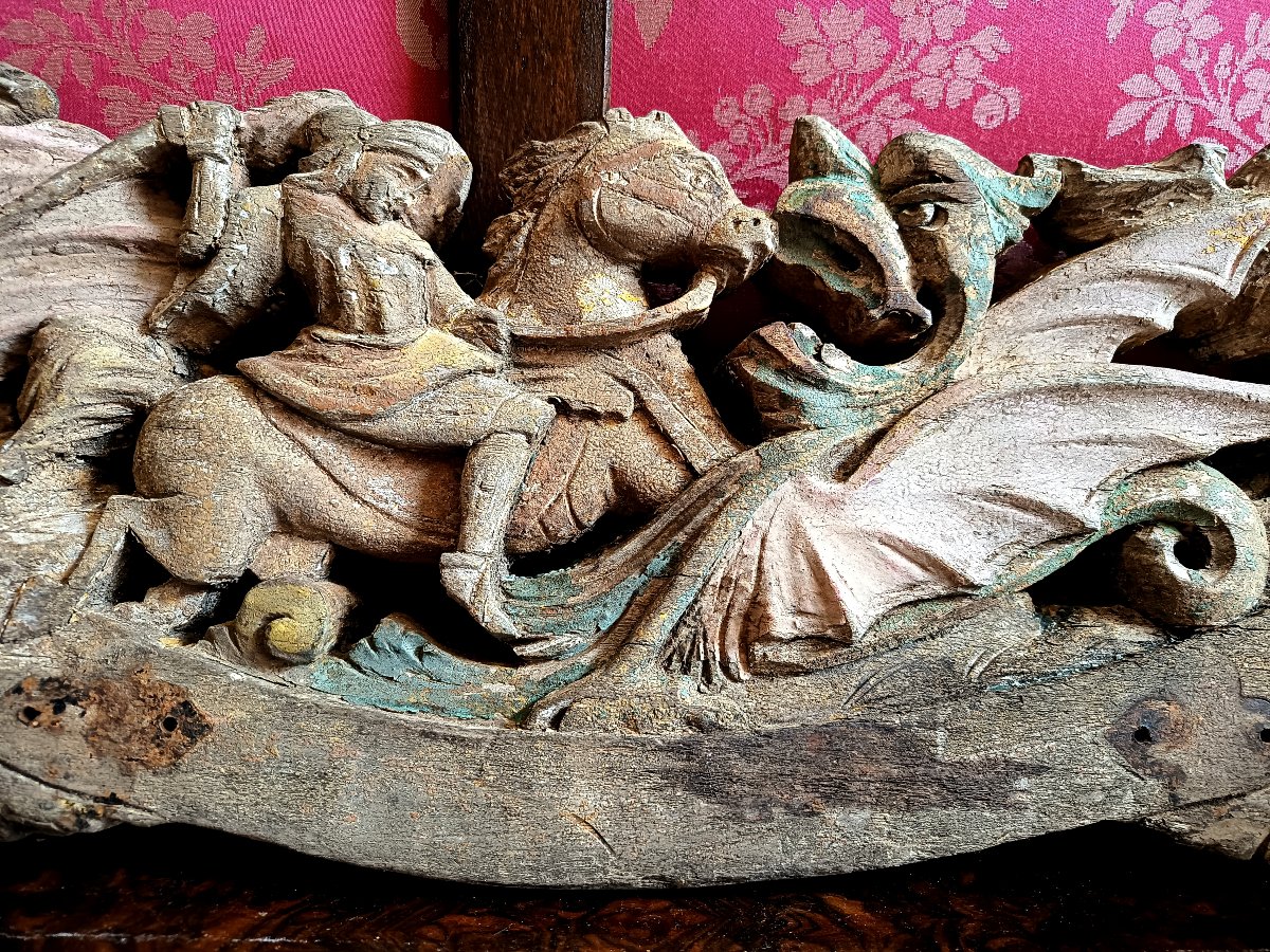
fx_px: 881
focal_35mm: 24
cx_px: 635
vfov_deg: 56.8
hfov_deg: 71.6
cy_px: 476
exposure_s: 1/25
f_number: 1.7
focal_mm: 5.24
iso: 956
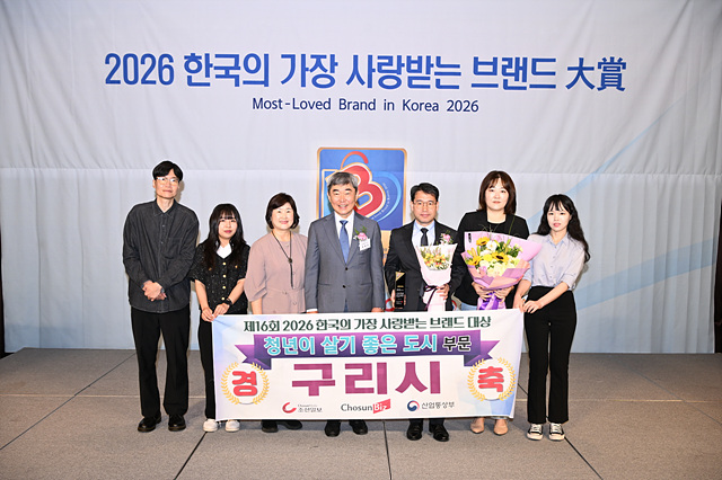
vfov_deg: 36.8
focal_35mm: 36
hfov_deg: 53.2
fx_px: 722
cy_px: 240
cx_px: 361
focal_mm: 36
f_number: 5.6
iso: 1000
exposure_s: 1/125
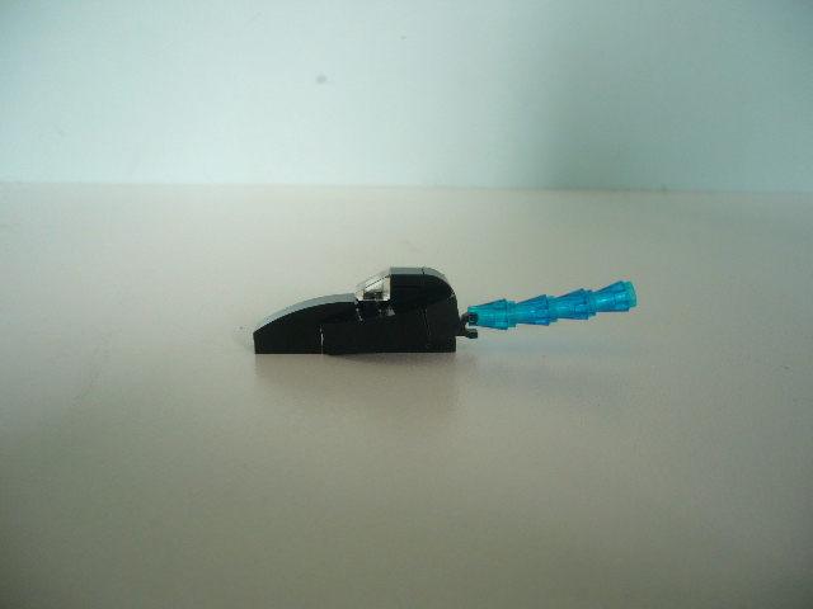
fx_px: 822
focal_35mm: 35
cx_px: 406
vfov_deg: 40.7
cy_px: 304
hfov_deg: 52.6
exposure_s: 1/80
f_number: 2.8
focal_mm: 5.8
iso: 100
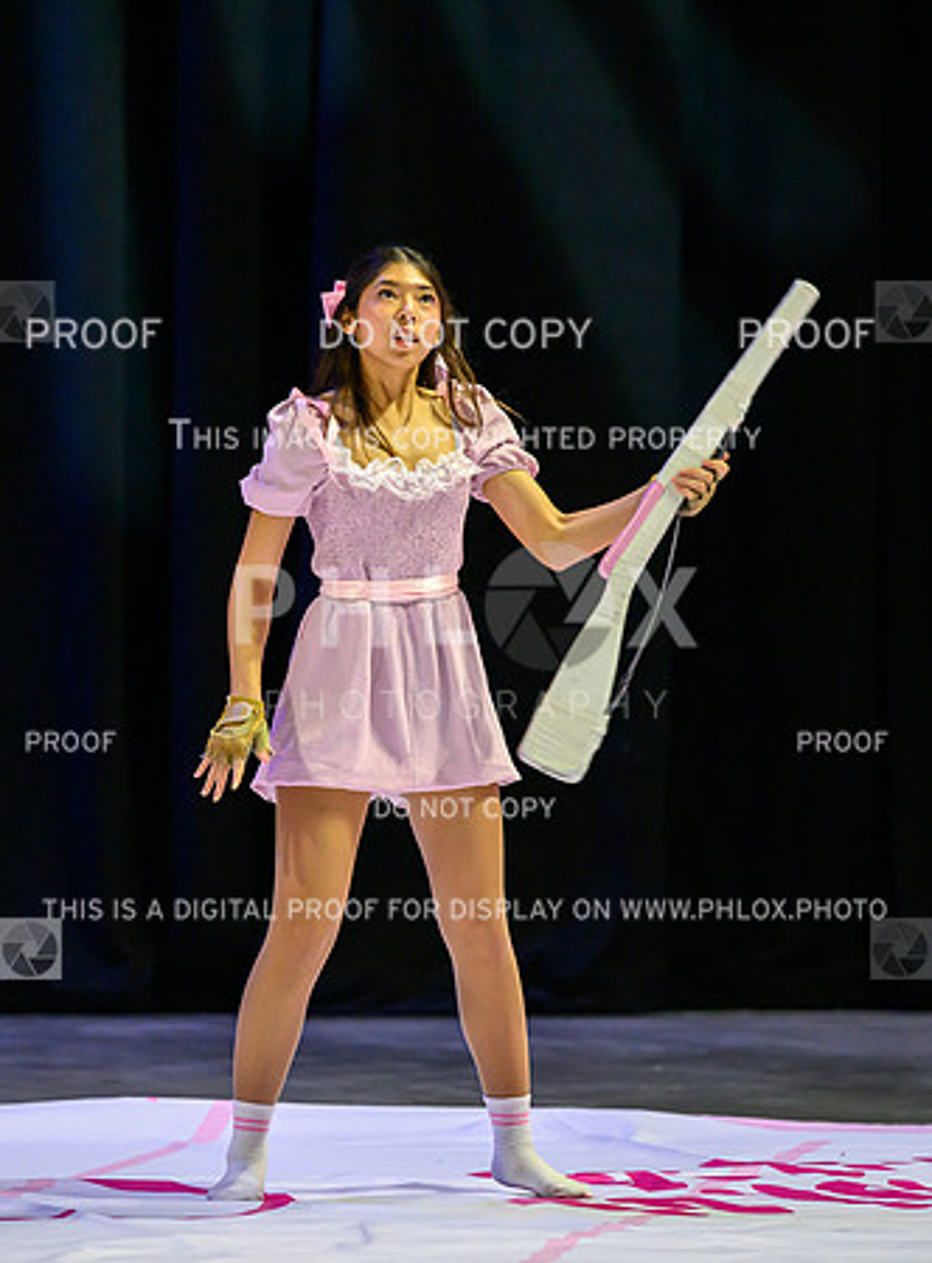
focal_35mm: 305
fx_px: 11055
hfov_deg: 4.8
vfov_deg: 6.5
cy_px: 603
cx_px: 408
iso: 3200
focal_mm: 190
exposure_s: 1/1000
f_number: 2.8
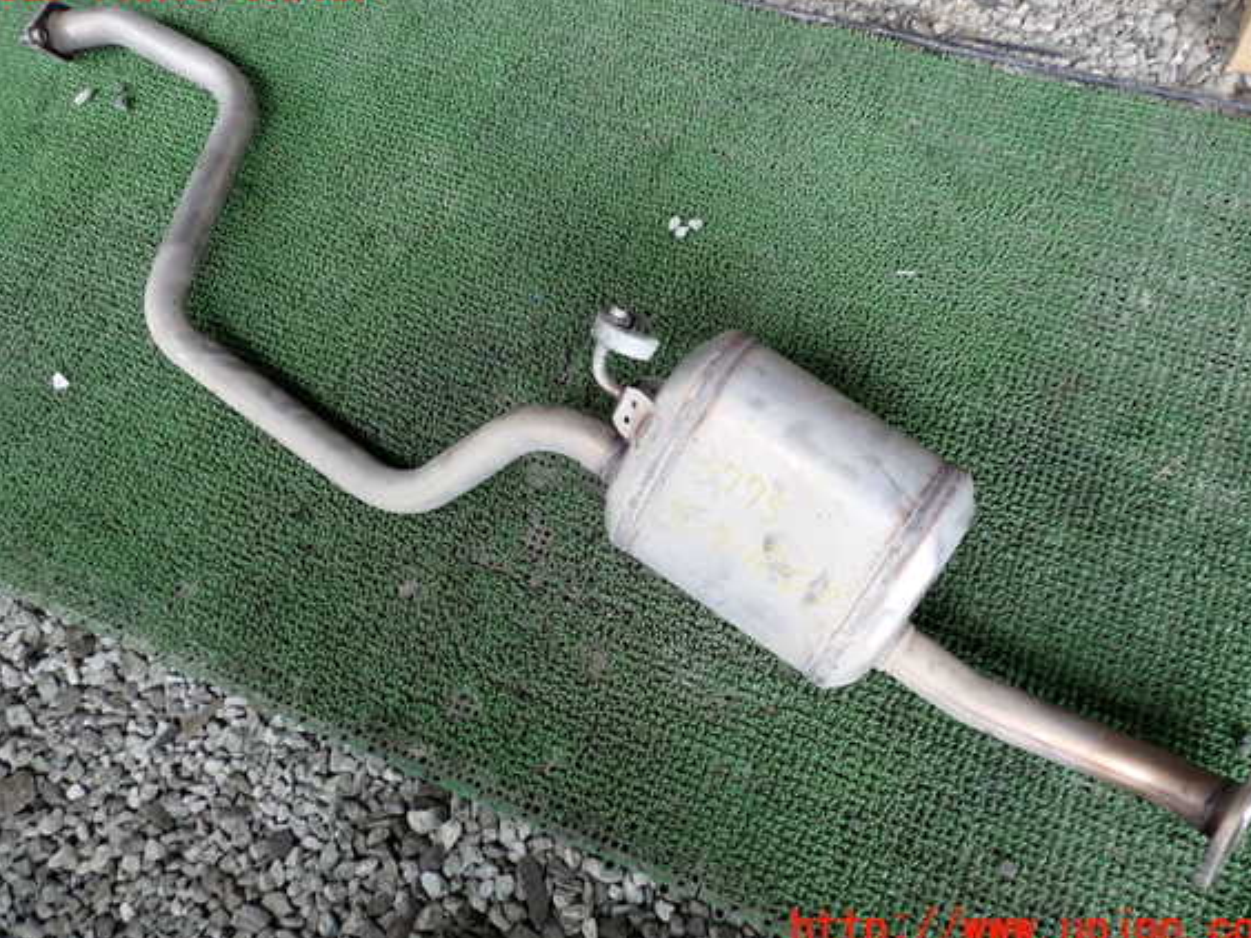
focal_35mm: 32
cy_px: 458
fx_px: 1156
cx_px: 627
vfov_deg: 44.1
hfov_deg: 56.8
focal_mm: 5.4
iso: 200
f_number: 2.3
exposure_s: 1/100
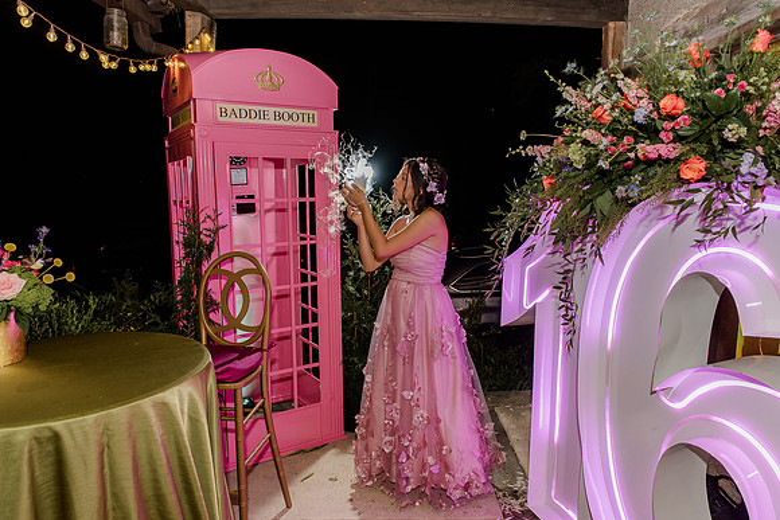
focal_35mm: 25
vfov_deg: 50.7
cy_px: 257
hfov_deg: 70.8
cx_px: 391
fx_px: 549
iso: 800
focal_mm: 24
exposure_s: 1/80
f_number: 4
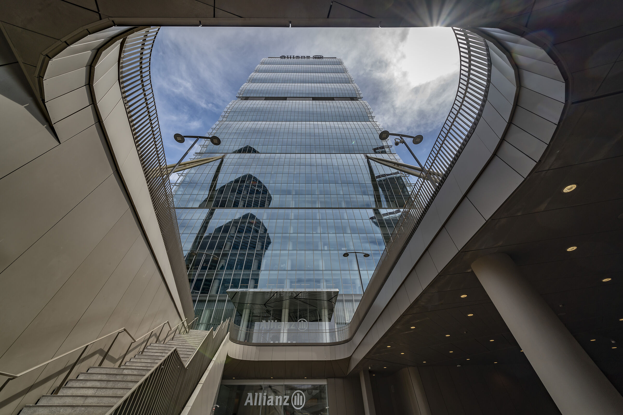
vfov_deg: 90.0
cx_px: 312
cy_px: 208
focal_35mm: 12
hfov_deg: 112.6
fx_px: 208
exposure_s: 1/160
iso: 100
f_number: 8
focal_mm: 12
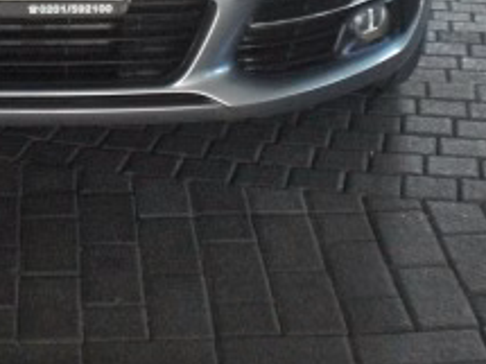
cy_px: -102
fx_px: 1586
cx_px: 20
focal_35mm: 113
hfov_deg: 17.1
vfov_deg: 12.7
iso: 400
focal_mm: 6.3
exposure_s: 1/100
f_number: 3.1
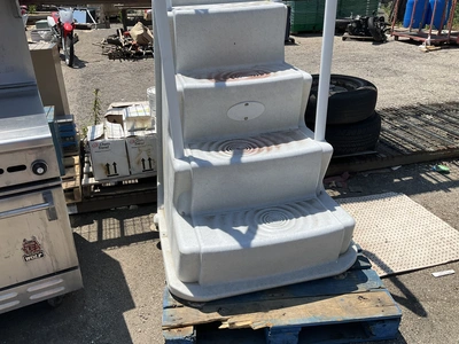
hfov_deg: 61.7
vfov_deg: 48.2
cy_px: 172
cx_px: 230
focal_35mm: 29
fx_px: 385
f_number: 1.8
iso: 25
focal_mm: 3
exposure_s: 1/2427
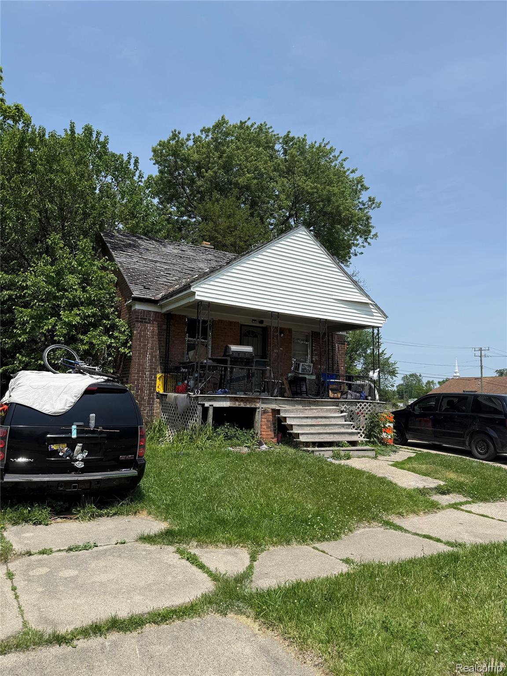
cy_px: 338
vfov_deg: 71.6
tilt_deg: +8.9
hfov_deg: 56.8
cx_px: 254
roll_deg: -1.1
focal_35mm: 24
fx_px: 469
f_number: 1.78
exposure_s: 1/4975
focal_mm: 6.76
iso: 80
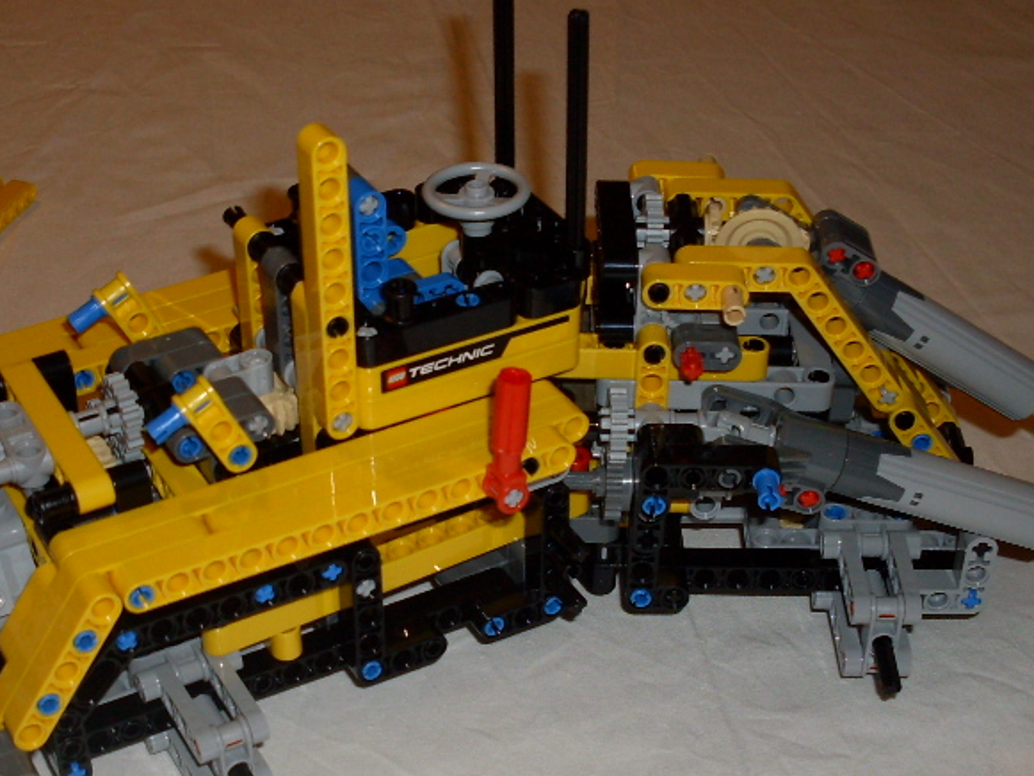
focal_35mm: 67
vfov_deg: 21.8
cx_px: 415
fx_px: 2002
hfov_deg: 28.9
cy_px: 554
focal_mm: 6.3
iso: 100
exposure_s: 1/45
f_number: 2.8
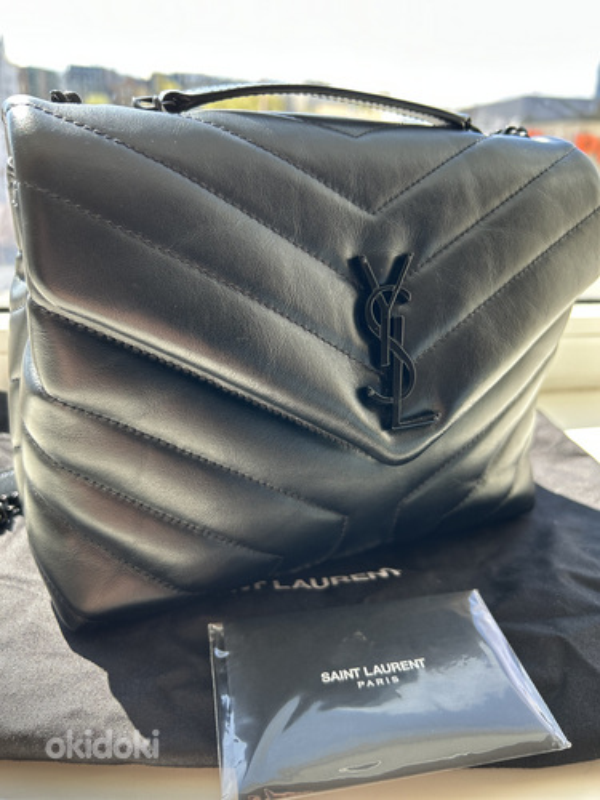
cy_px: 400
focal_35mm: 26
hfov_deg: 53.1
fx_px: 601
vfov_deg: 67.3
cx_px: 300
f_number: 1.5
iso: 40
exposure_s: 1/144
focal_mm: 5.7
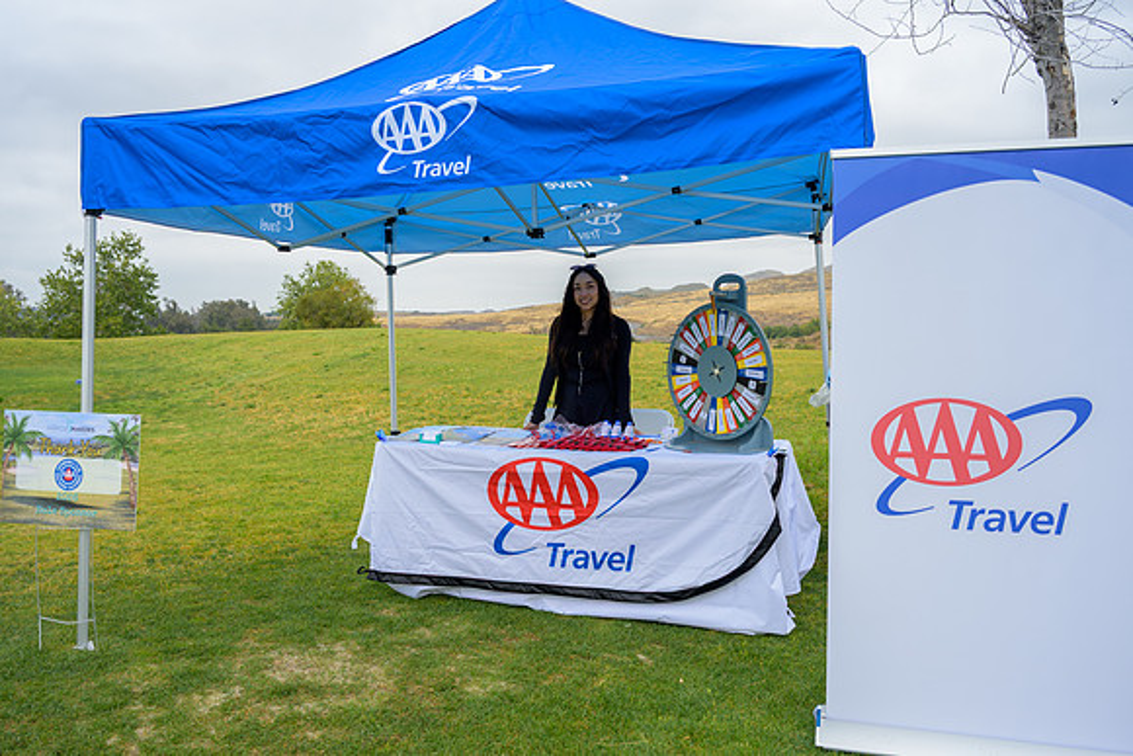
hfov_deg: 61.1
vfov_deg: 43.0
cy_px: 378
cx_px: 566
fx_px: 960
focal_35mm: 30
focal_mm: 30.5
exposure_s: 1/200
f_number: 4
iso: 100
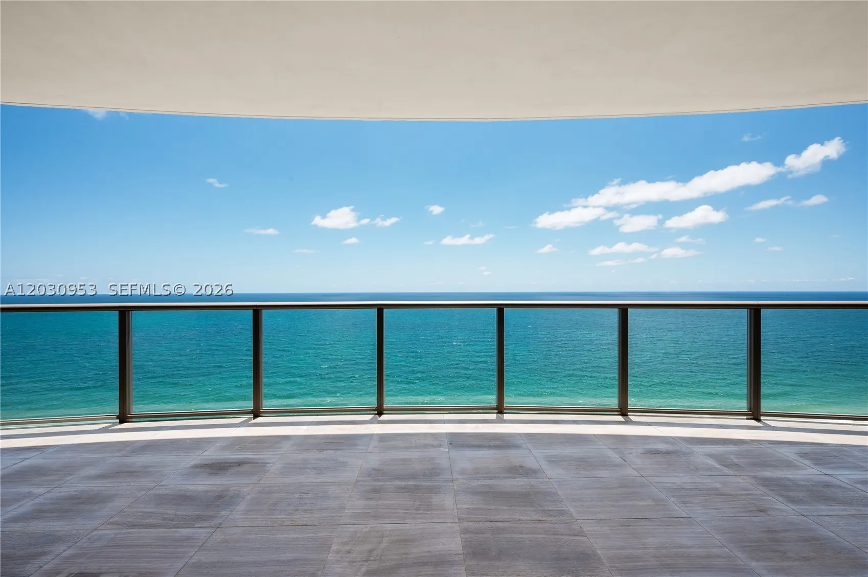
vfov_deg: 81.1
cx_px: 434
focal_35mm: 14
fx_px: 337
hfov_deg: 104.3
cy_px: 288
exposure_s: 1/250
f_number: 8
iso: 200
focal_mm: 14
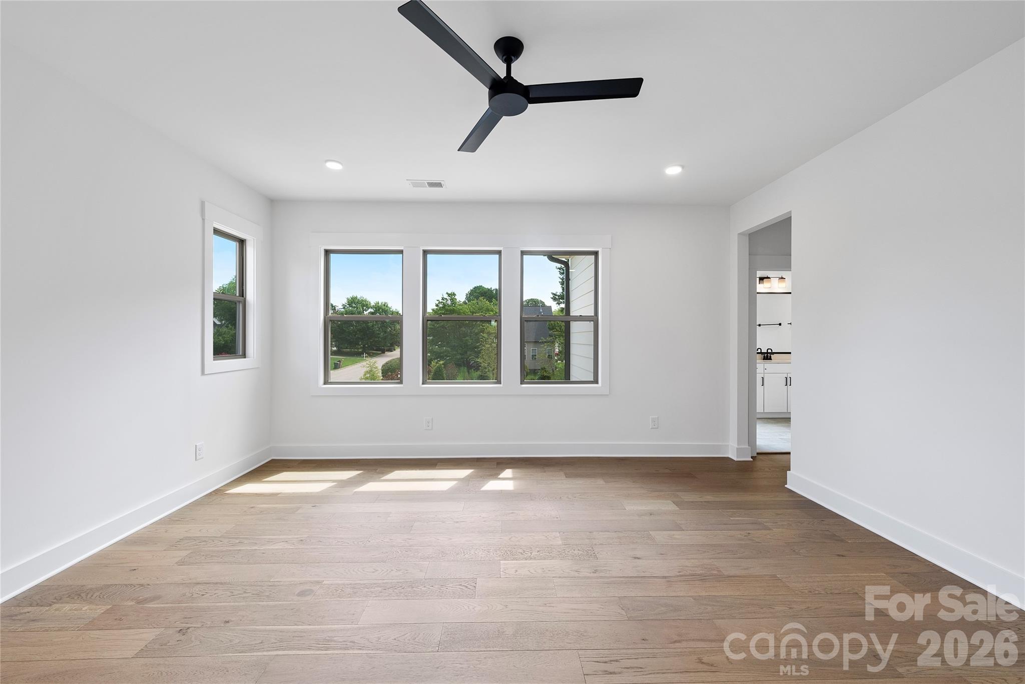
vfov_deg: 81.3
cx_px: 512
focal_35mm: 14
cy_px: 342
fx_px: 399
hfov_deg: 104.2
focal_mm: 14
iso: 500
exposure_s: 1/30
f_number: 7.1
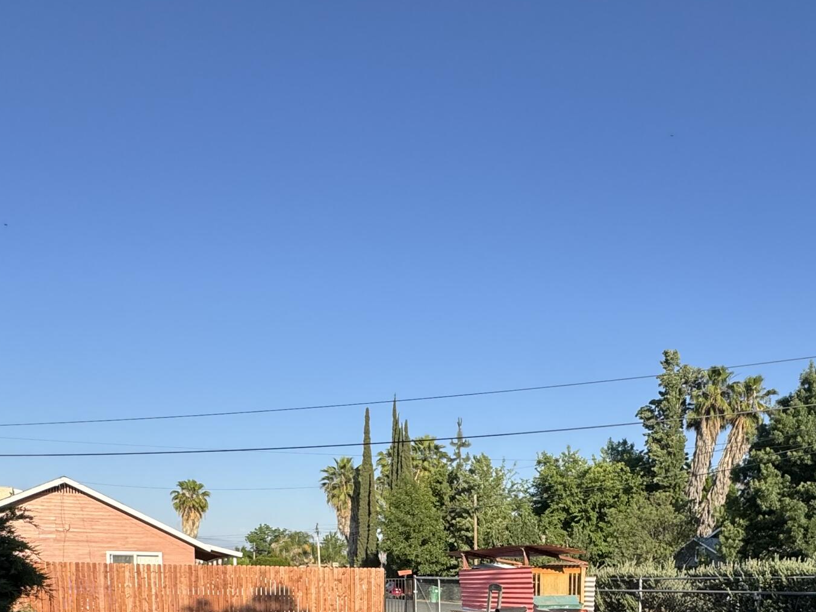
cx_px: 432
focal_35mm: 31
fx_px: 731
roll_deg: -0.7
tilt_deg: -6.1
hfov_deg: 58.3
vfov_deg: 38.3
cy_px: 660
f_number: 2.2
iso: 50
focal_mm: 2.22
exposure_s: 1/1256
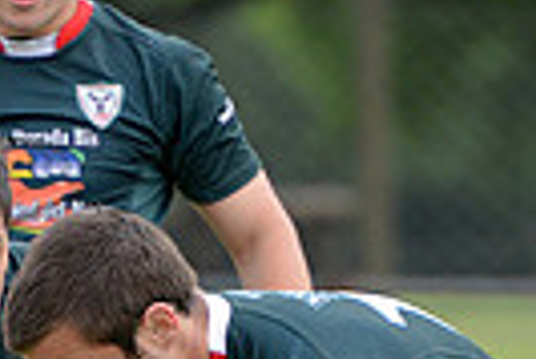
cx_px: 193
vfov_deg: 1.2
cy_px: 571
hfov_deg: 1.7
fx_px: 17573
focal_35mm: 1179
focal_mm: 270
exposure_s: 1/640
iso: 640
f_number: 4
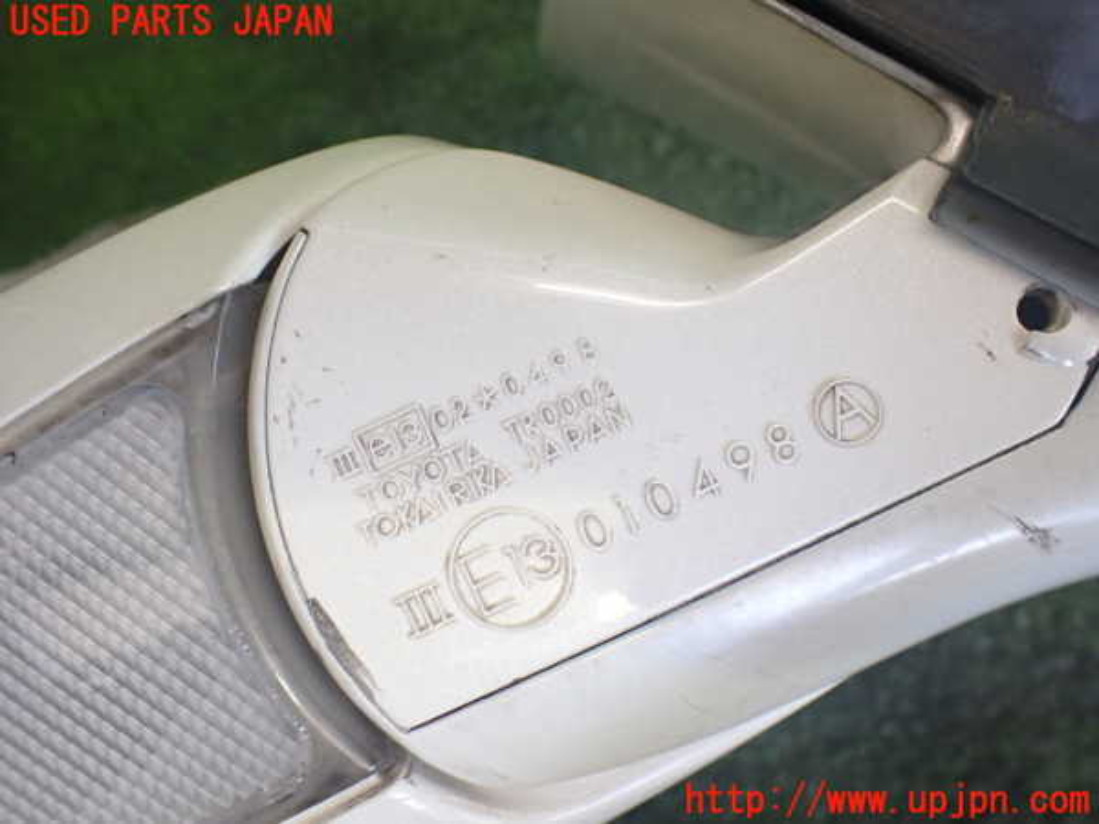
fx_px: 952
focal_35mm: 30
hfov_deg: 60.0
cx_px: 550
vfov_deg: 46.8
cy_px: 412
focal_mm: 5.4
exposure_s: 1/125
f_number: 2.3
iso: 320
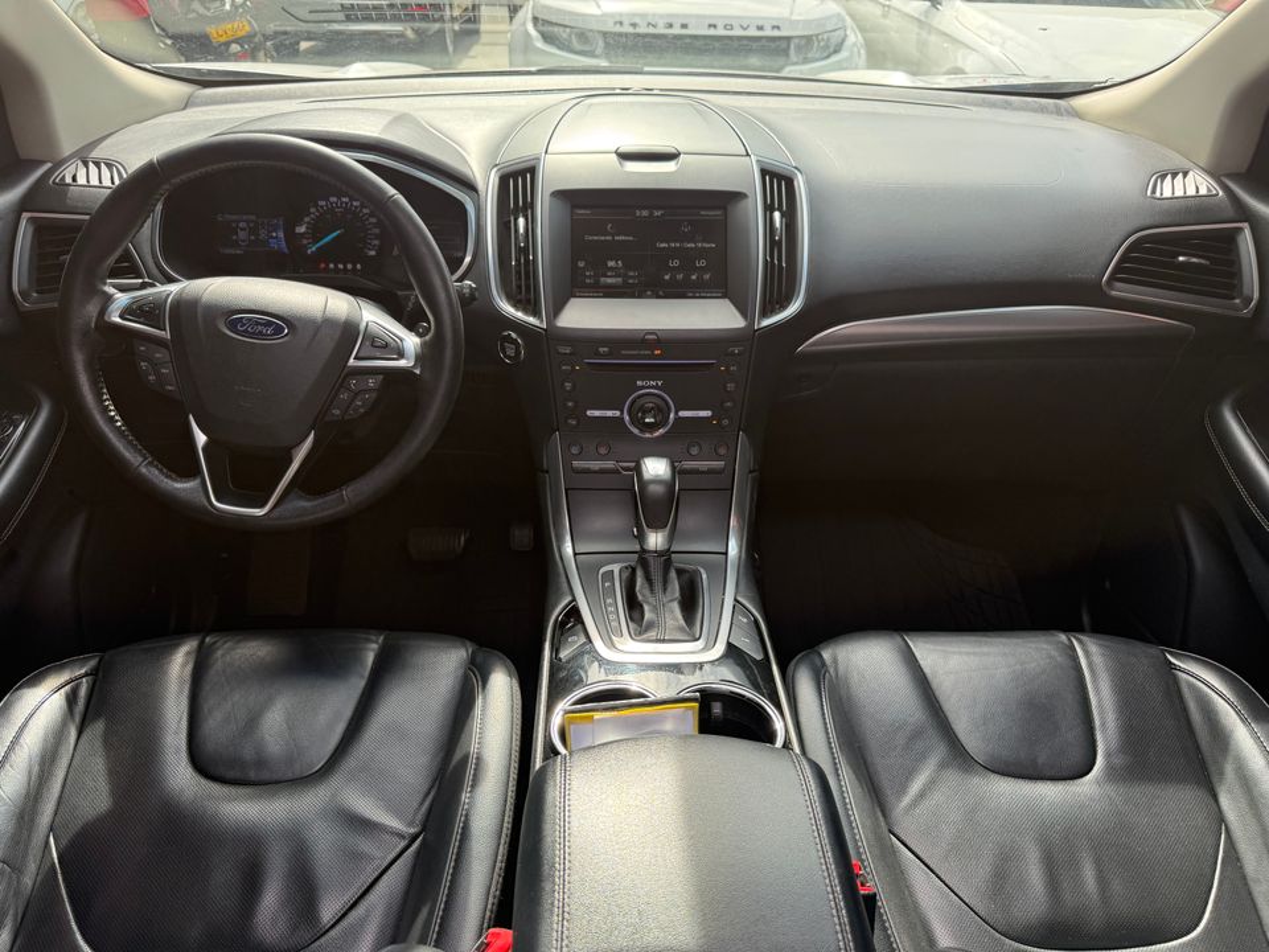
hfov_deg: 71.6
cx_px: 634
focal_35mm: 24
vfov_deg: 56.8
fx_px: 880
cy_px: 476
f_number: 1.78
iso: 100
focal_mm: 6.76
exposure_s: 1/575
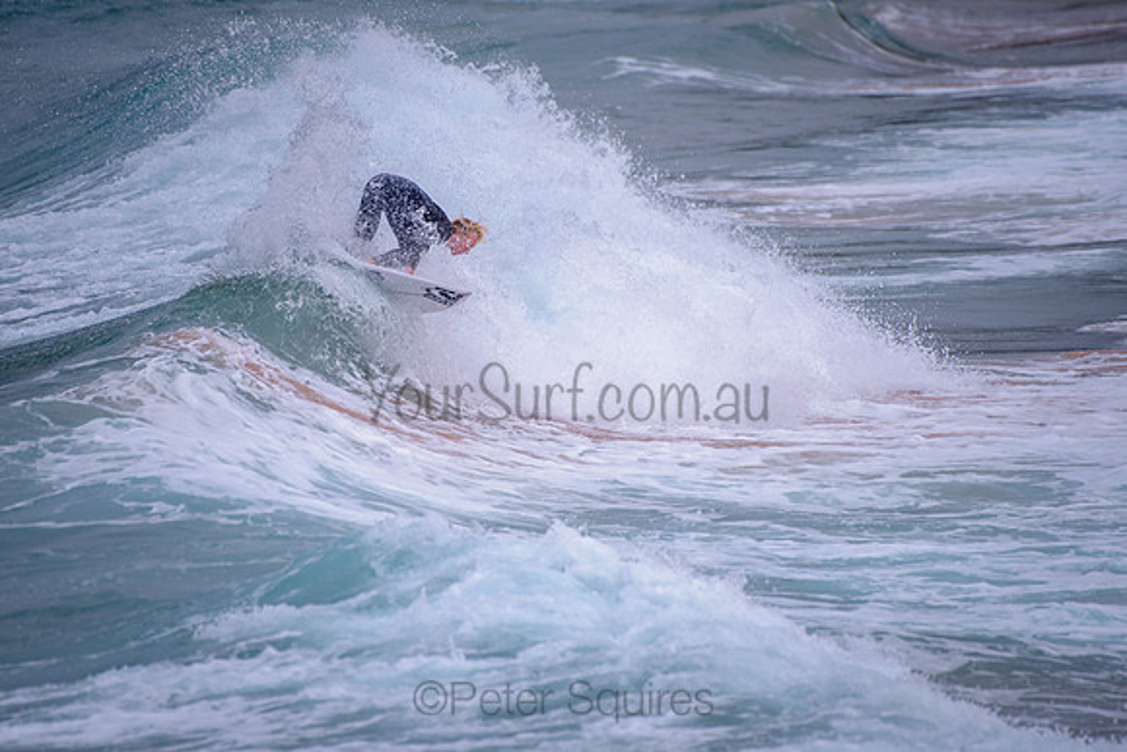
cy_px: 350
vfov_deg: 2.2
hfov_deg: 3.4
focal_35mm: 613
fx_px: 19195
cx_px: 516
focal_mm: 500
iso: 100
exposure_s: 1/2000
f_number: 5.6
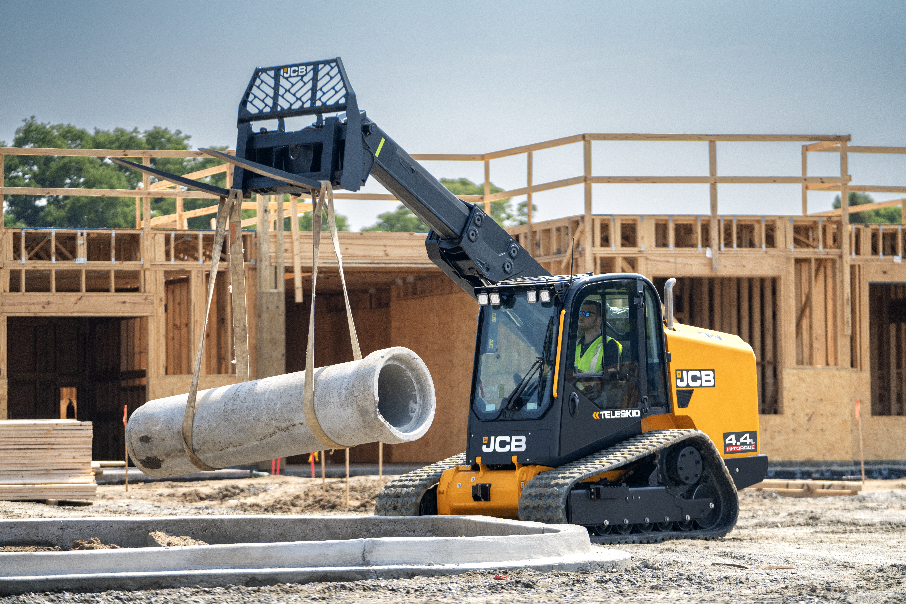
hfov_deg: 14.1
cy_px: 302
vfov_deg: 9.4
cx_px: 453
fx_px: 3674
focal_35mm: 146
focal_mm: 146
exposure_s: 1/8000
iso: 800
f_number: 2.8
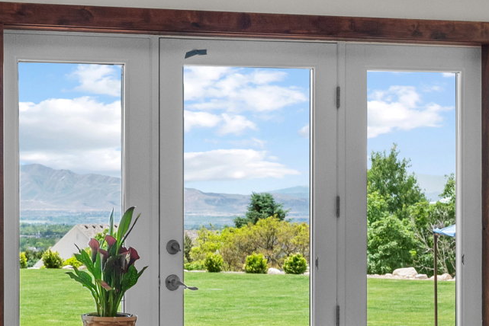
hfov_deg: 17.2
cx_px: 42
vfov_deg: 11.7
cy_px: 256
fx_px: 1590
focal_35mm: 117
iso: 500
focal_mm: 30
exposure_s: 1/6
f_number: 8
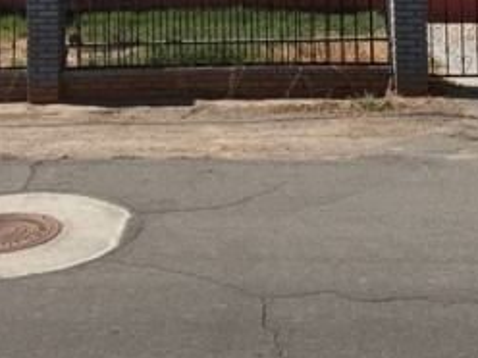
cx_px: 212
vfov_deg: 21.6
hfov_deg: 31.2
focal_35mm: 62
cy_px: -96
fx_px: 856
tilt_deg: +2.0
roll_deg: +1.9
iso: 80
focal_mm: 6.76
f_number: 1.78
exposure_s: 1/6173
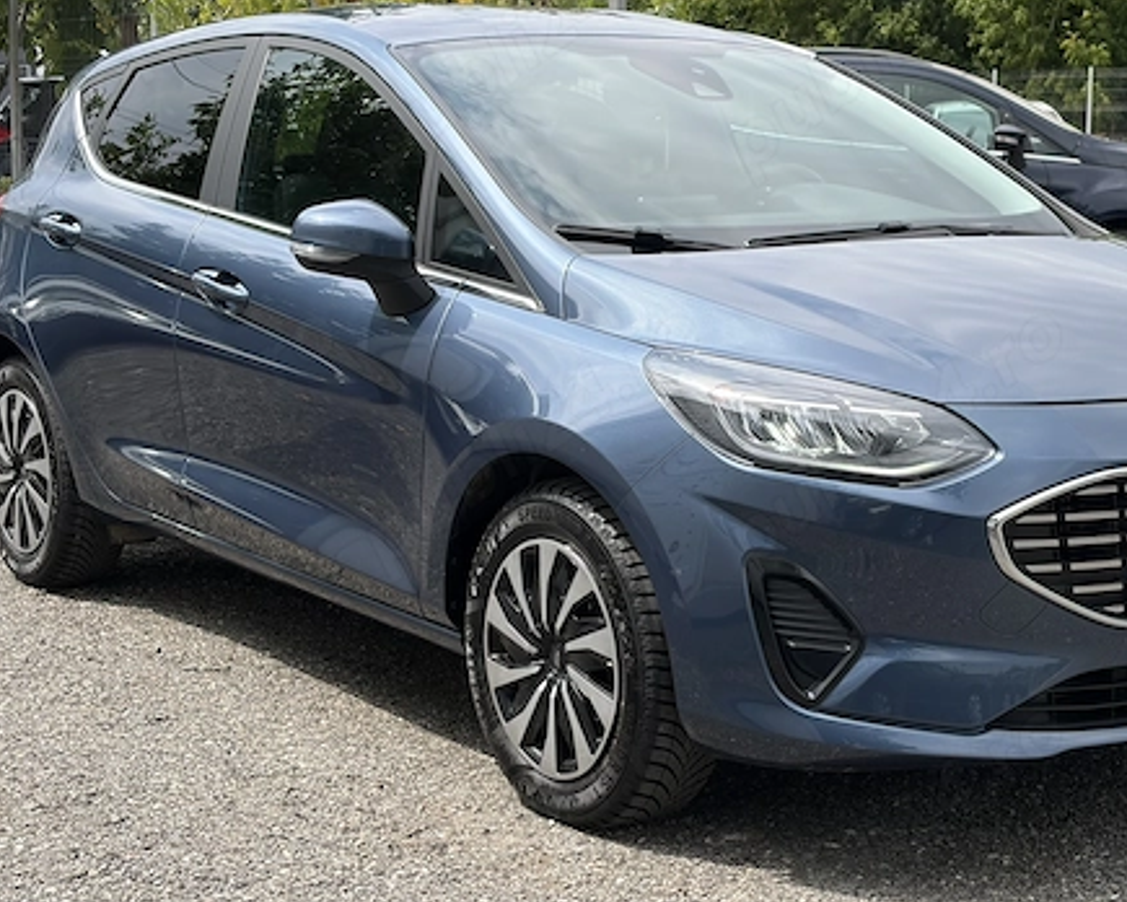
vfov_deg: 21.9
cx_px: 712
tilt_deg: -8.4
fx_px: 2335
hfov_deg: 27.0
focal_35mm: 70
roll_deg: +0.4
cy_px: 467
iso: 32
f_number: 1.6
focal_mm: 5.96
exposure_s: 1/1957
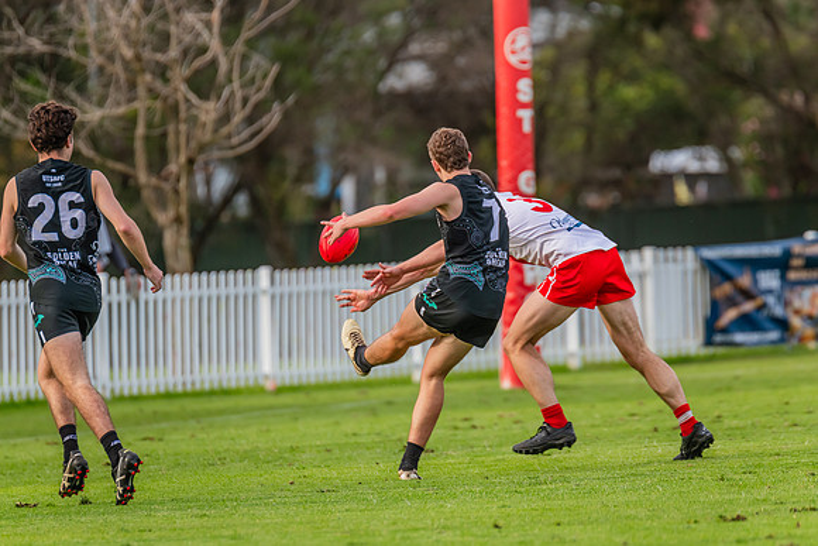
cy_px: 273
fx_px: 9595
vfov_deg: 3.3
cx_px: 409
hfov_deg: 4.9
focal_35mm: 422
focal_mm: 420
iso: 800
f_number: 5
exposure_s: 1/1600
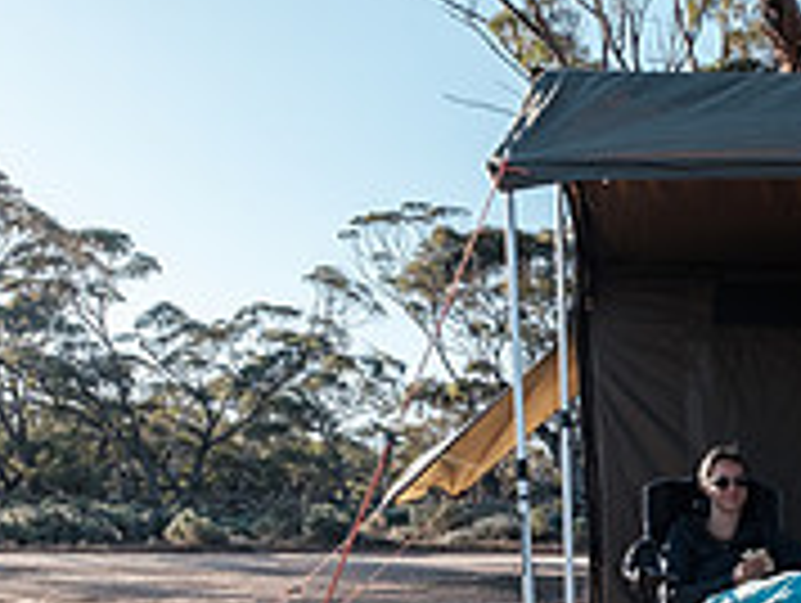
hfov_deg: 38.1
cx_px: 698
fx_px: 1089
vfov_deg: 29.6
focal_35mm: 47
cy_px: 547
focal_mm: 10
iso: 400
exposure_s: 1/240
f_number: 5.6
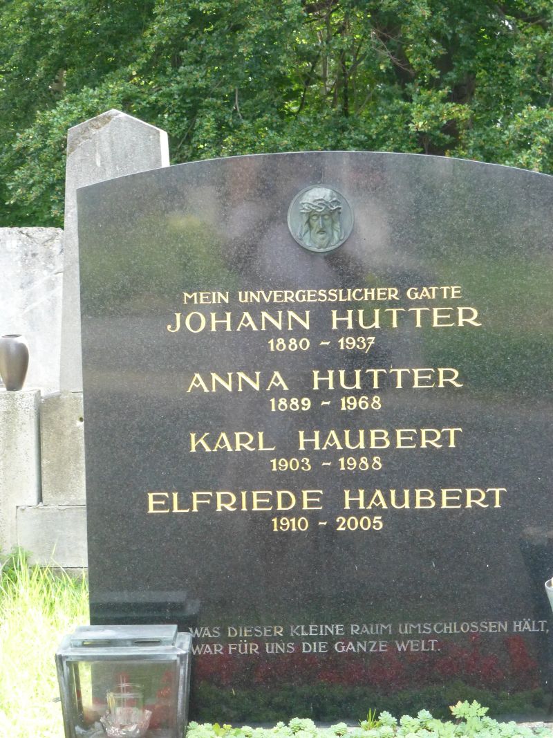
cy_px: 369
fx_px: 1811
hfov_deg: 17.4
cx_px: 276
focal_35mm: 85
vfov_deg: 23.0
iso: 800
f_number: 5.2
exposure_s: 1/250
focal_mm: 15.1
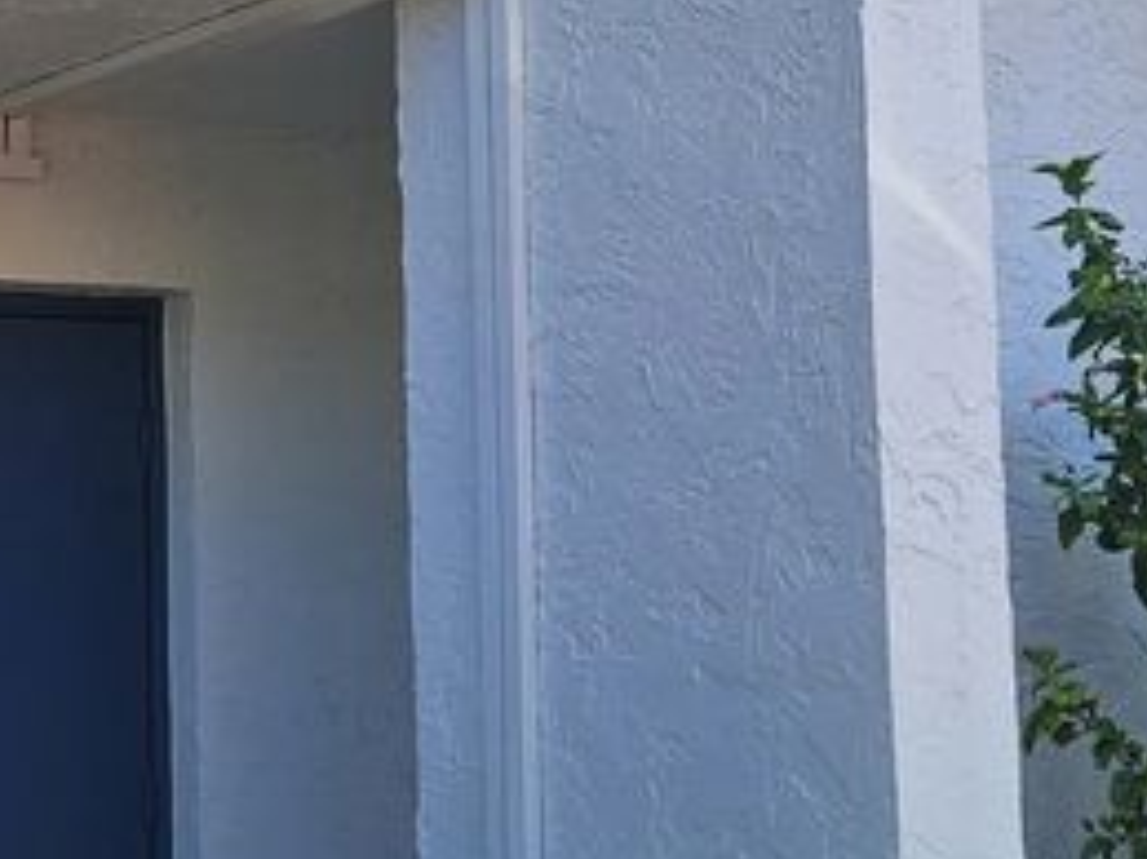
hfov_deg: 21.5
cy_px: 195
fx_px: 3014
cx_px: 421
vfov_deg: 16.1
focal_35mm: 91
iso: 32
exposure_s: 1/556
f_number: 1.8
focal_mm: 5.4
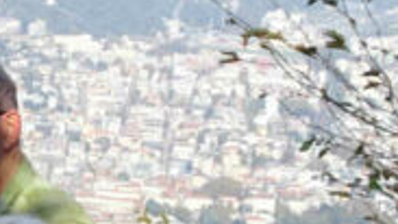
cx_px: -341
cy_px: 226
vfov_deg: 7.9
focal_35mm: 152
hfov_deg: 12.7
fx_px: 1604
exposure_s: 1/500
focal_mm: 4.25
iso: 80
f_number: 3.5
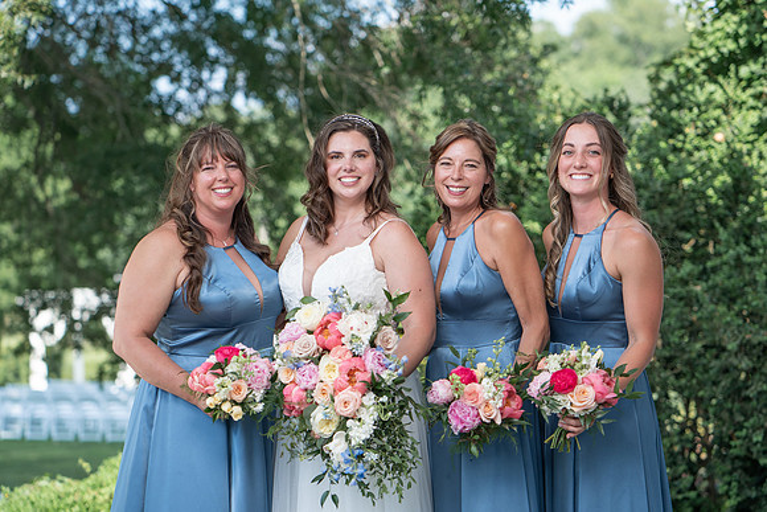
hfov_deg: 23.0
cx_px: 372
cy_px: 261
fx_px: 1882
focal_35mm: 88
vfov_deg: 15.5
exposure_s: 1/500
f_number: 2.8
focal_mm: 85
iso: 64
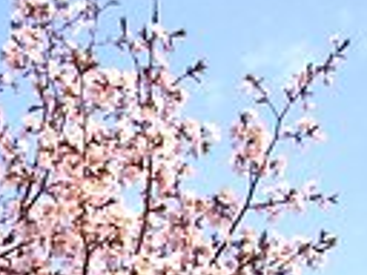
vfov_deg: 8.6
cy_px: 533
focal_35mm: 164
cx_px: -341
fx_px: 1739
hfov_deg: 11.1
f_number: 4.6
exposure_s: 1/100
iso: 50
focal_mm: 6.8
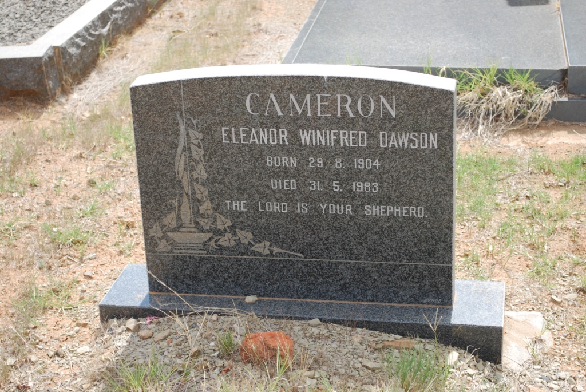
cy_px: 196
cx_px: 293
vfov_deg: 17.5
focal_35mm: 78
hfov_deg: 26.0
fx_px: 1271
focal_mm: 52
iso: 100
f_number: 6.3
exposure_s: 1/160
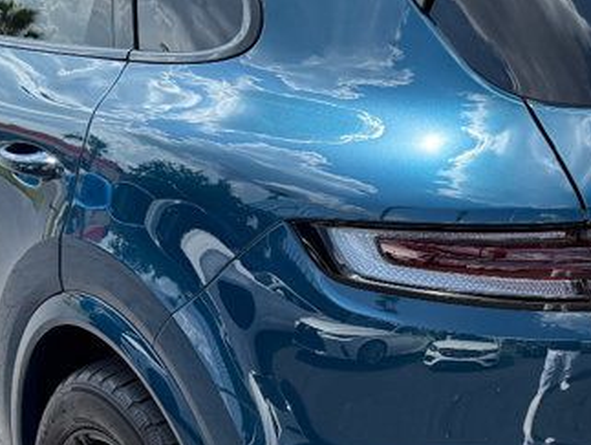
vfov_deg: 19.4
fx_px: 1299
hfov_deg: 25.1
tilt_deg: -16.6
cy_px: 291
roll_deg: -0.5
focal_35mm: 76
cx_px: 485
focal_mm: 6.76
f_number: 1.78
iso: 100
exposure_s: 1/3279
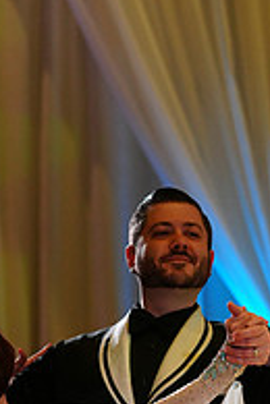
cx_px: 55
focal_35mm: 378
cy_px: 593
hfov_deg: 3.6
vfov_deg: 5.4
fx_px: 4252
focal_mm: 127
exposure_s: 1/400
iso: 1600
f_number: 4
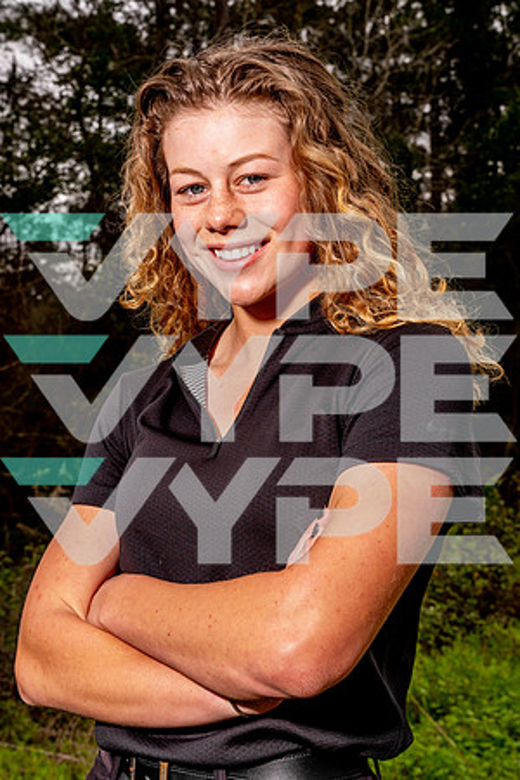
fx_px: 1397
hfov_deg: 21.1
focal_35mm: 65
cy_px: 390
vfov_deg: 31.2
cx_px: 221
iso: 100
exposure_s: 1/125
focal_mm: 43
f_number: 9
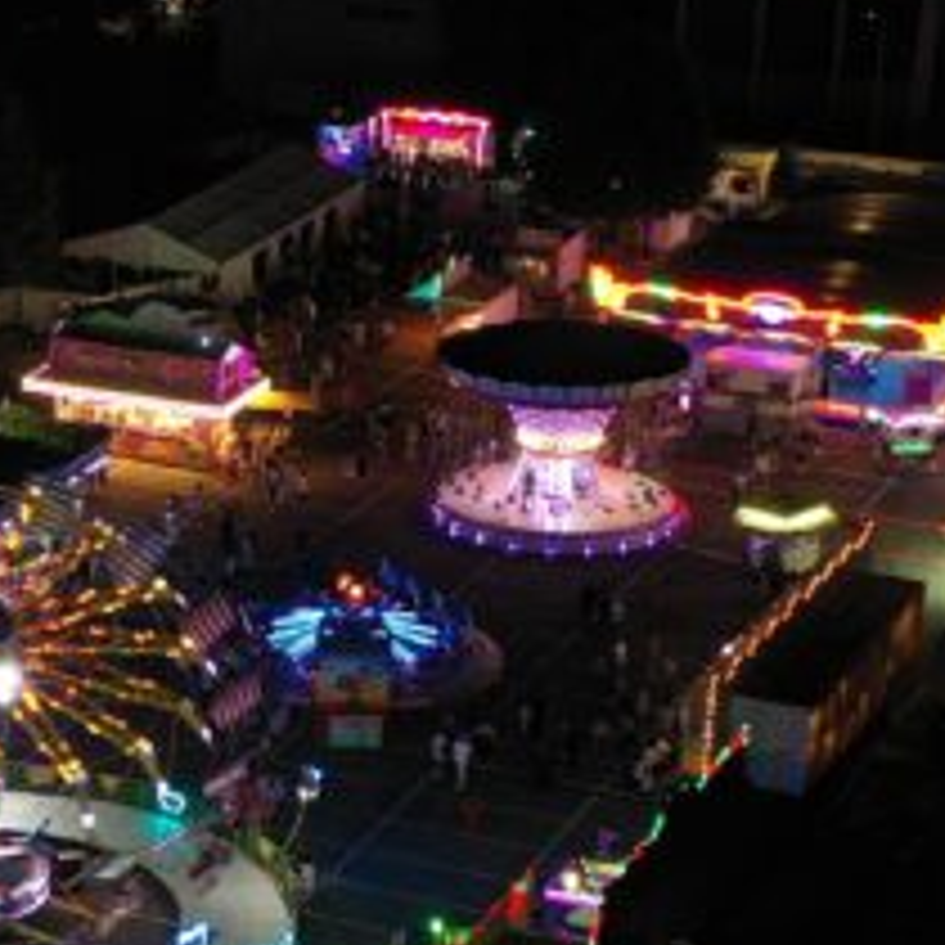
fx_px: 3583
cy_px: 826
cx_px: -50
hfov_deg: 14.7
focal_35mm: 116
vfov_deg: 14.9
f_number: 2.8
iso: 320
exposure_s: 1/30
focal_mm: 10.26
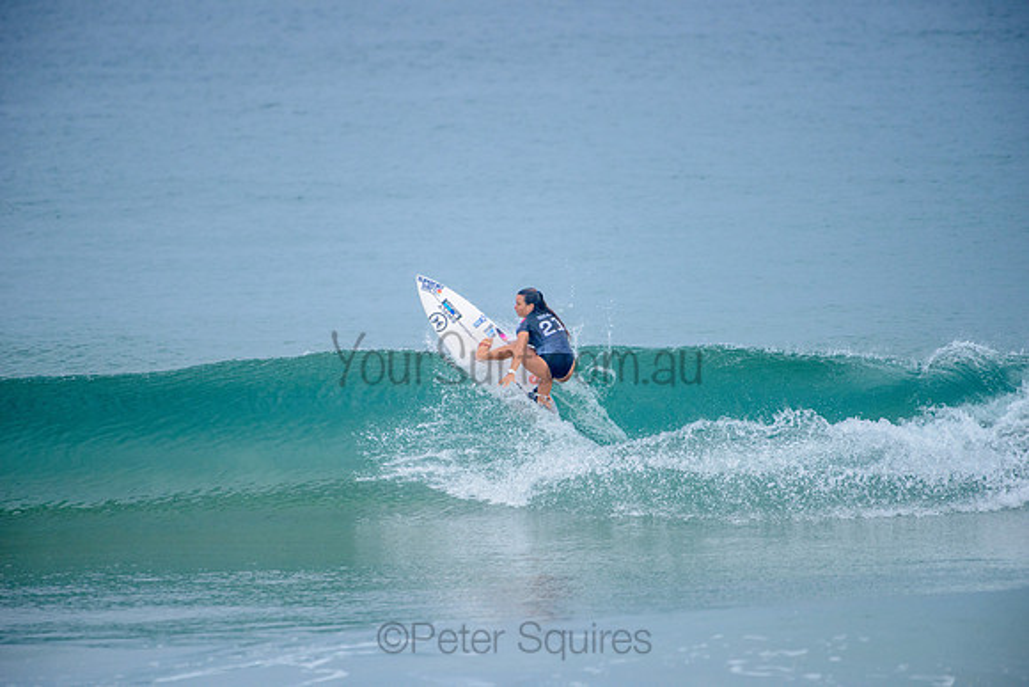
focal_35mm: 480
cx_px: 514
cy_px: 344
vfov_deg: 2.9
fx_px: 13725
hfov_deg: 4.3
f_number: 5.6
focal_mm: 480
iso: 720
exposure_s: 1/2000
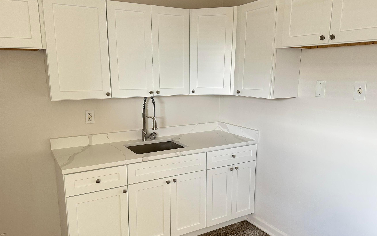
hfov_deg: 66.4
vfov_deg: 44.4
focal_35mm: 28
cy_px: 134
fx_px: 288
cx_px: 180
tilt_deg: -10.6
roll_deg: +0.9
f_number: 1.78
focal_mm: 6.86
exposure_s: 1/71
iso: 250
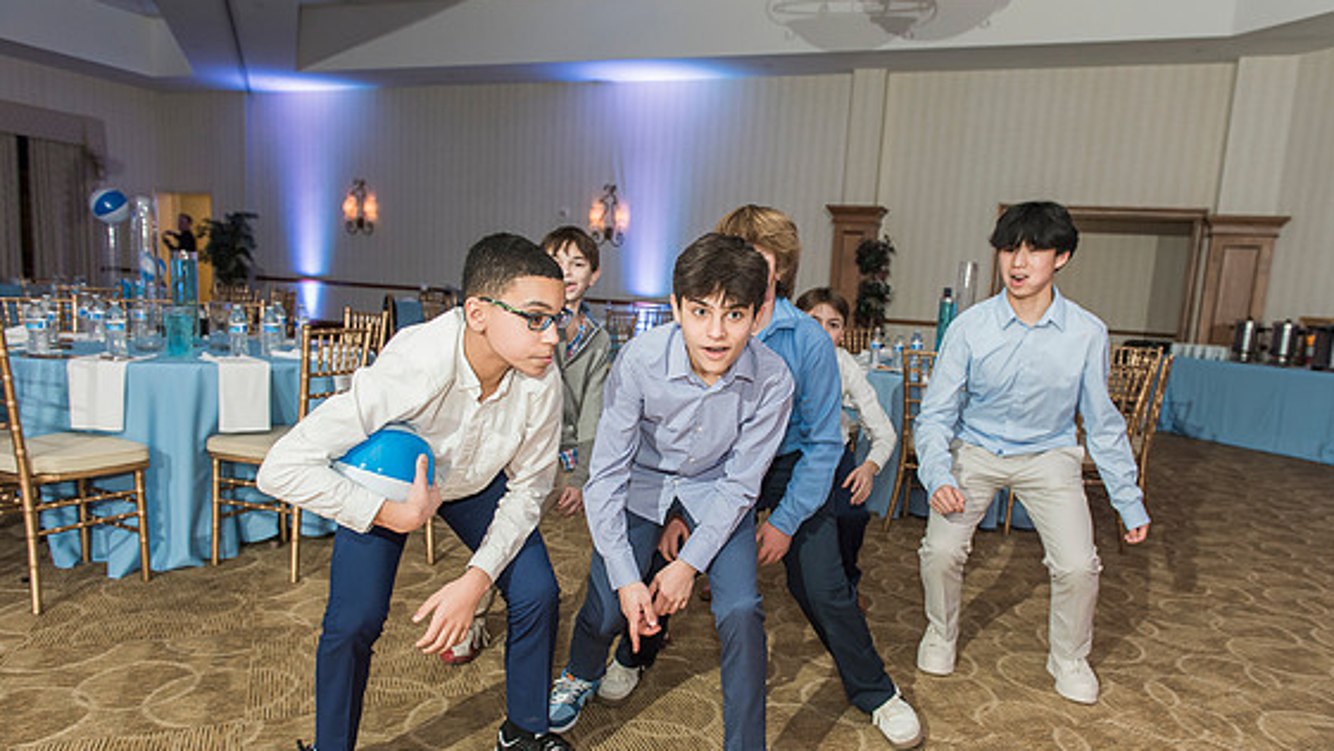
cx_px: 687
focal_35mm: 26
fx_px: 920
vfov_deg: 44.3
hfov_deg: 71.9
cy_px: 434
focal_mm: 24
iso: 1000
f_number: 4
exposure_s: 1/100
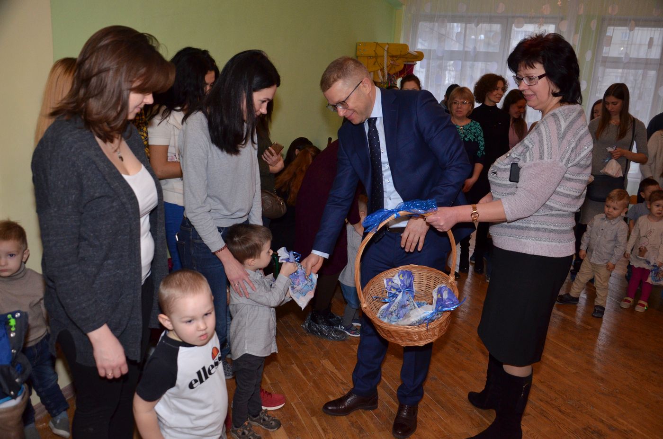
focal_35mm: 27
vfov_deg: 47.7
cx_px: 332
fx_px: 496
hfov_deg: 67.5
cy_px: 220
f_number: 3.5
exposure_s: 1/200
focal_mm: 18
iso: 800
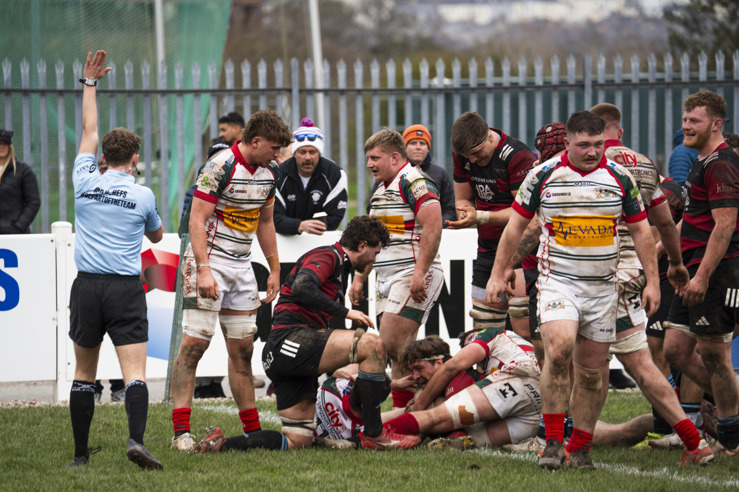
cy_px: 246
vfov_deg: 3.4
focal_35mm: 400
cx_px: 370
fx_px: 8210
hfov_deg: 5.2
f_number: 6.3
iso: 800
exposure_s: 1/1000
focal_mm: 400
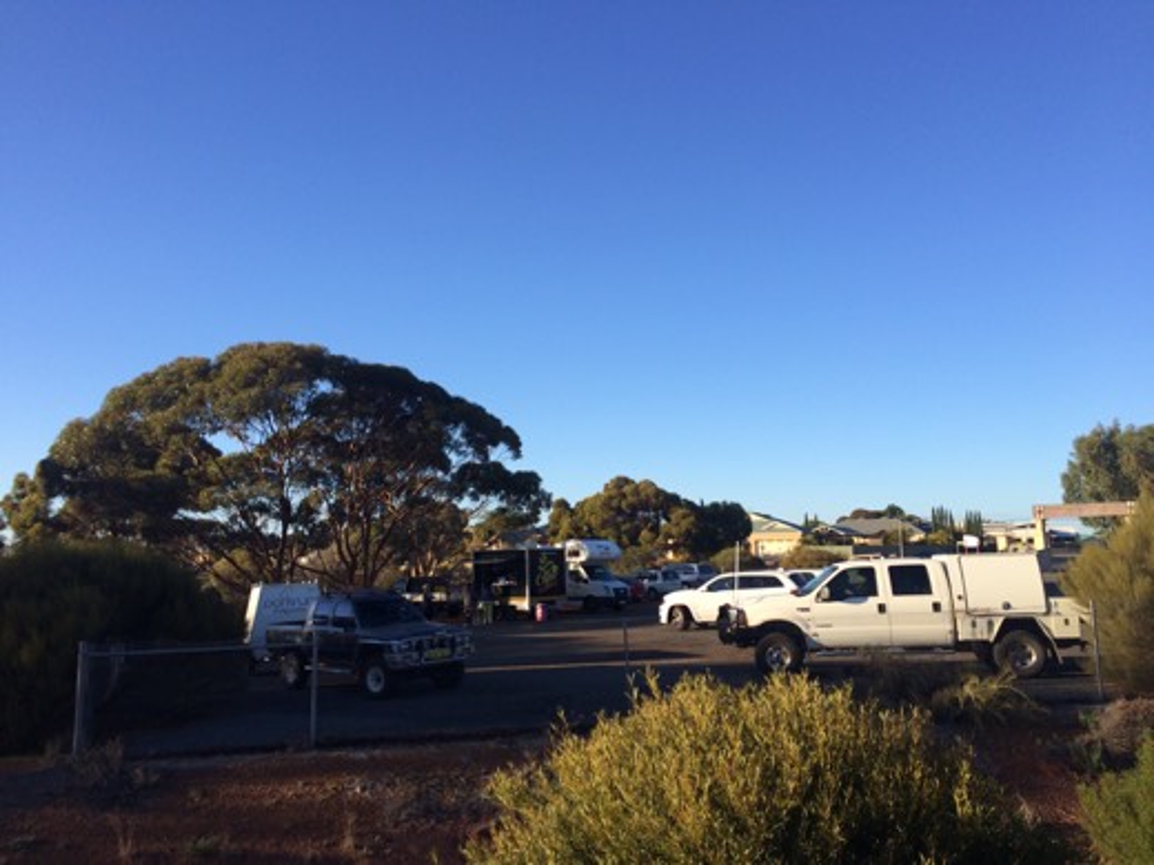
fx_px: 967
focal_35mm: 29
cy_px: 432
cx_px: 577
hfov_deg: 61.7
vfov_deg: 48.2
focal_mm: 4.15
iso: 32
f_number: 2.2
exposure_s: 1/1140
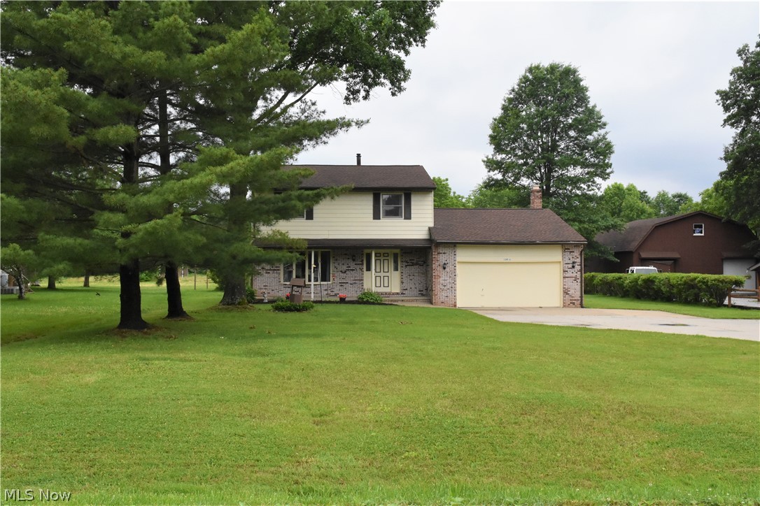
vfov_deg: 36.9
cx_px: 380
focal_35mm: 36
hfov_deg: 53.1
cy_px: 253
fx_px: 760
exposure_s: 1/640
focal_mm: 24
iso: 3200
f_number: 13
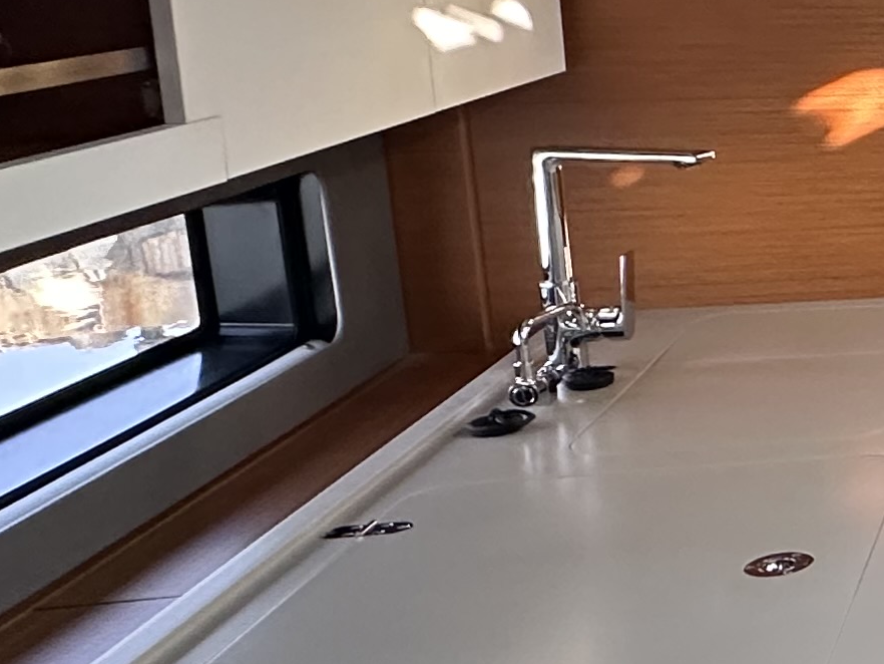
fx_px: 1635
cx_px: 1584
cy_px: 219
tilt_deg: -10.4
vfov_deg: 22.8
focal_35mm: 64
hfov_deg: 20.9
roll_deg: -0.6
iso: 320
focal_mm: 2.22
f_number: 2.2
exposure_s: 1/99
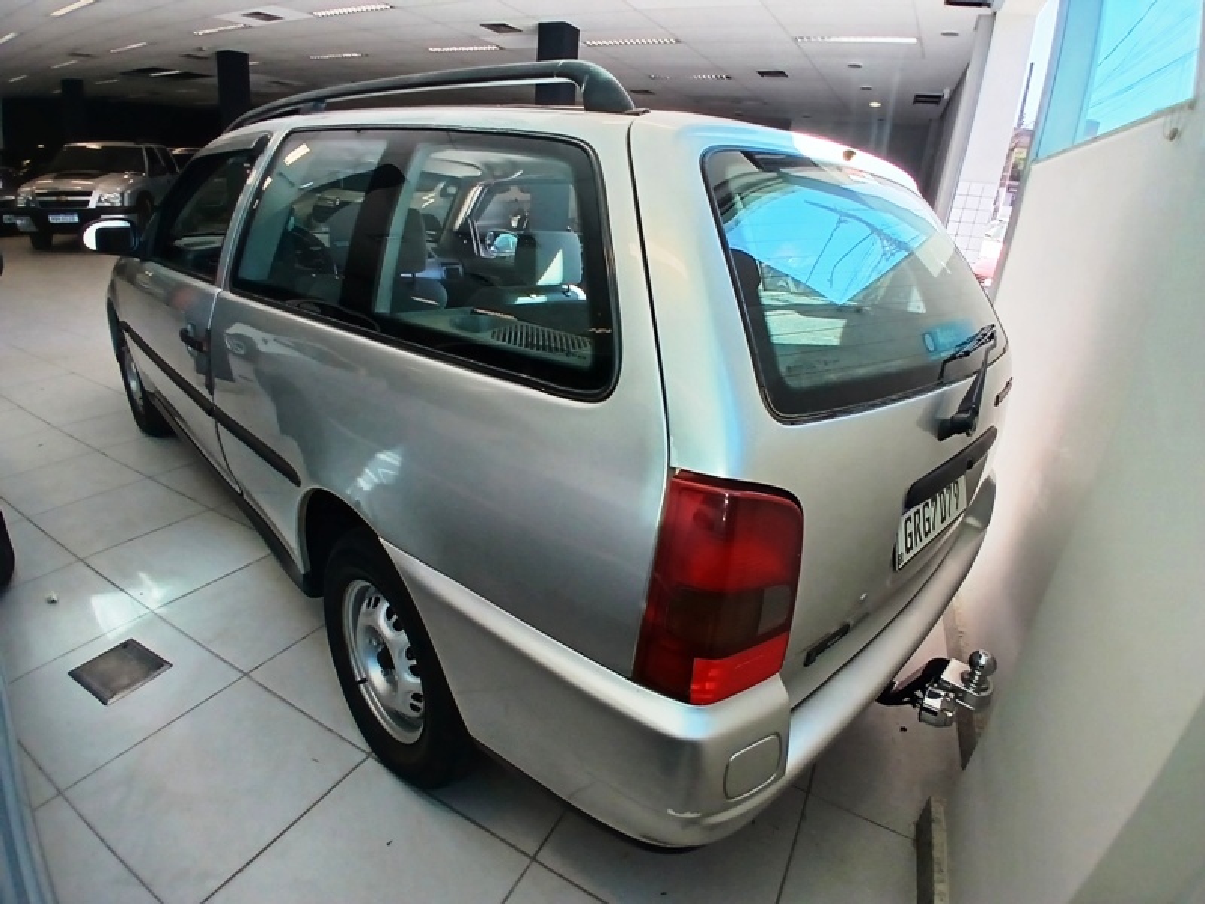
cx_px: 602
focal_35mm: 17
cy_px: 452
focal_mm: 1.4
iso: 50
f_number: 2.2
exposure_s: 1/143
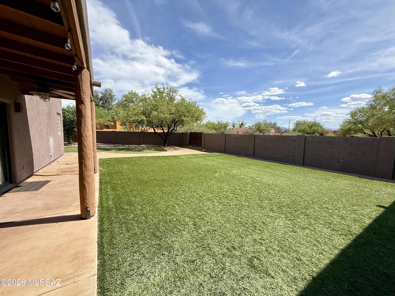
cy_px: 148
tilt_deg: -5.3
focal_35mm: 14
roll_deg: -1.6
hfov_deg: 102.1
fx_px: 160
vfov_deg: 85.7
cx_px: 198
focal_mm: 2.22
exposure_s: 1/1698
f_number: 2.2
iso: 50
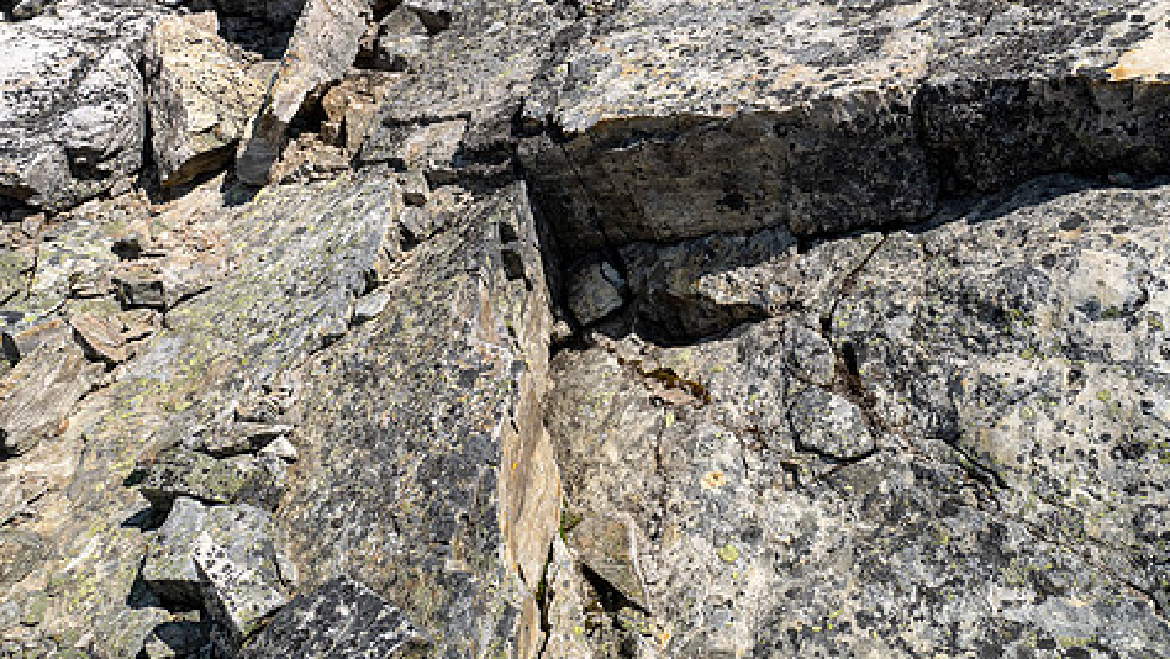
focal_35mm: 32
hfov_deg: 61.0
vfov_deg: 35.6
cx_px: 602
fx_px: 993
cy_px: 137
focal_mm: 12
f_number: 8
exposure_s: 1/250
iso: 200
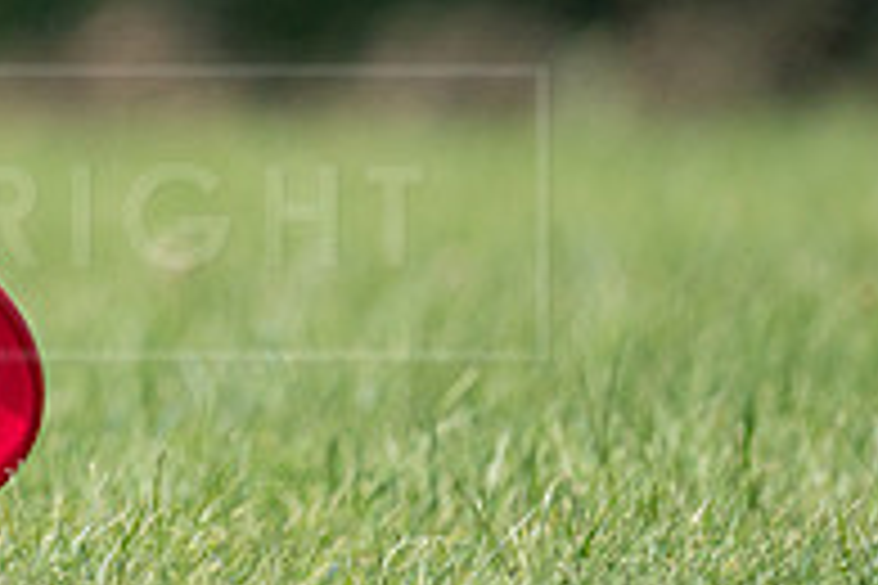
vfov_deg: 0.8
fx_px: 40507
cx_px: -194
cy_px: 290
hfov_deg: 1.2
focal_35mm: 1661
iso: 1250
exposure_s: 1/4000
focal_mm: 559
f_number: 6.3
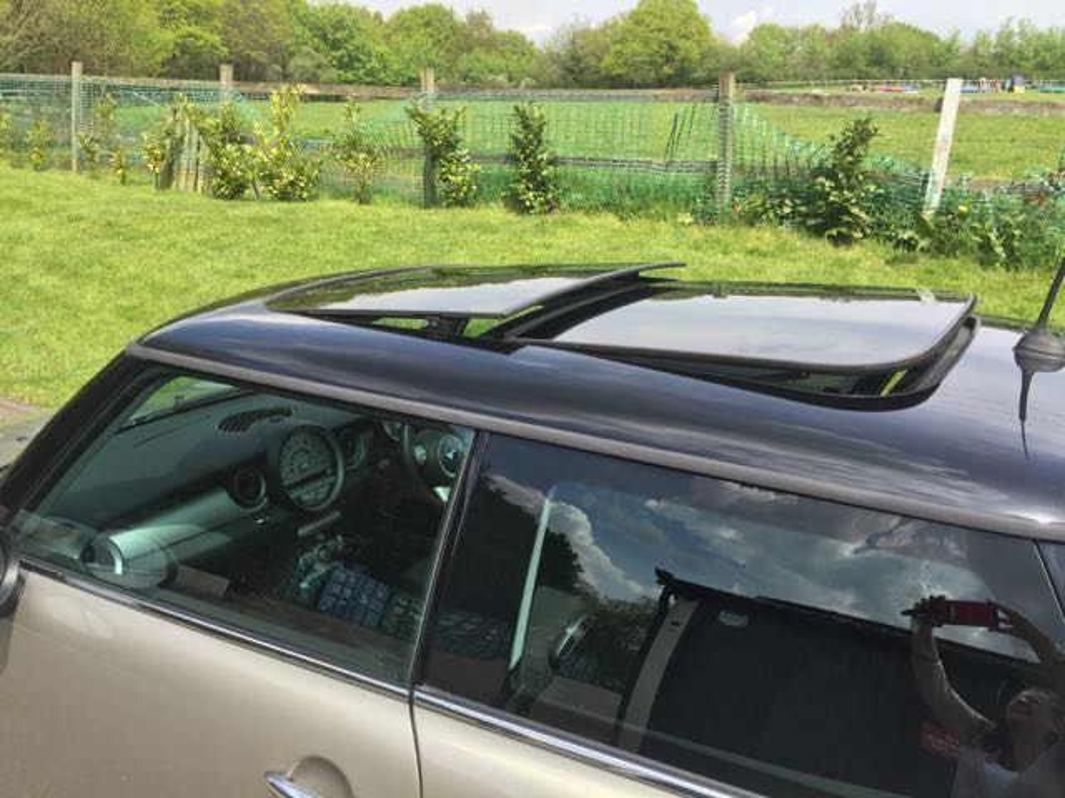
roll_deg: -3.3
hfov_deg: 61.7
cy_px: 399
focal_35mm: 29
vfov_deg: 48.2
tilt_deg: -17.7
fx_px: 892
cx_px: 532
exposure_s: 1/860
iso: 32
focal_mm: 4.15
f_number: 2.2
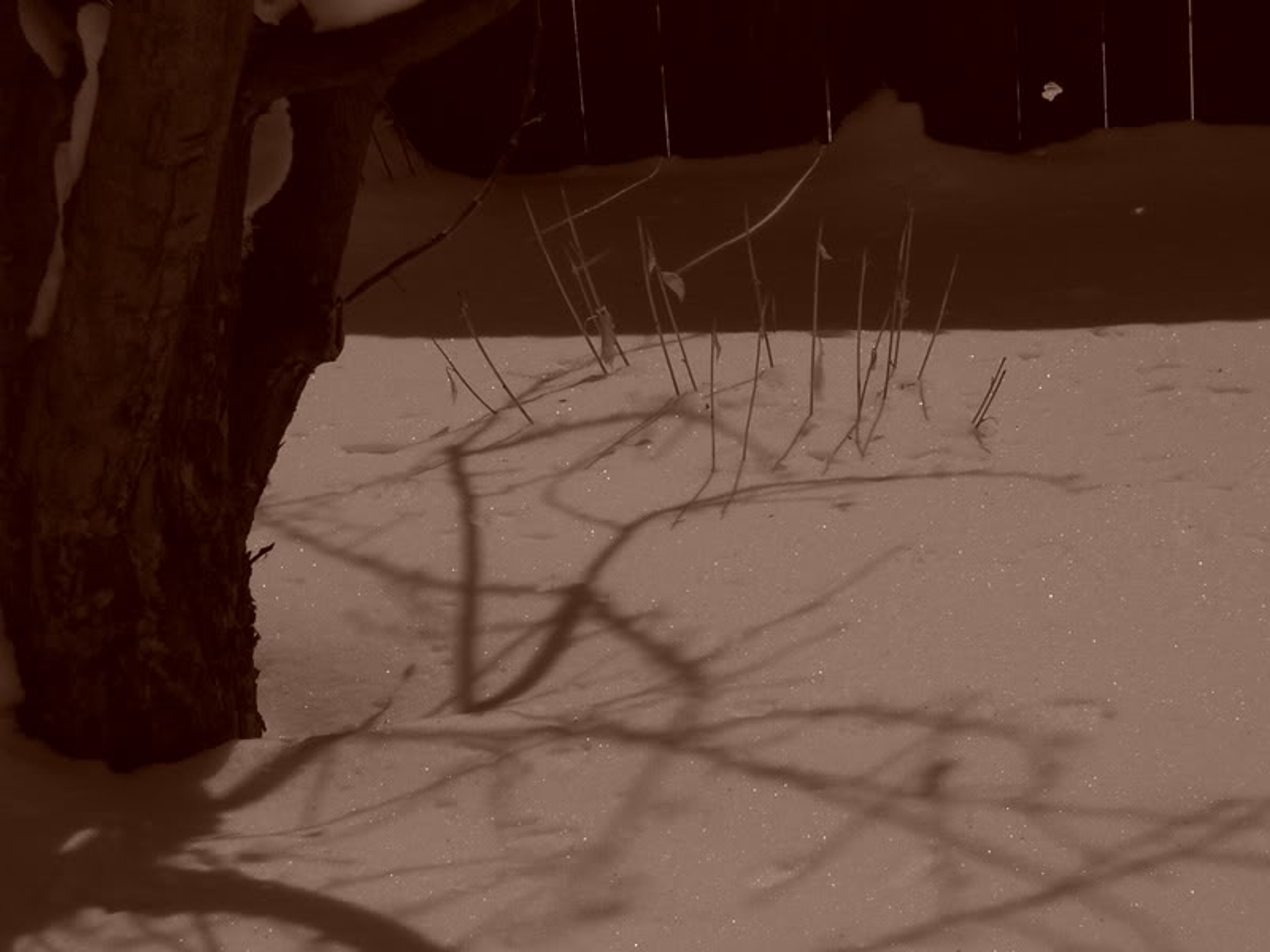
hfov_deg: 26.7
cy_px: 476
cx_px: 635
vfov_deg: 20.2
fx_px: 2678
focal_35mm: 73
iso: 80
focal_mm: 12.1
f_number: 4.3
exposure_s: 64
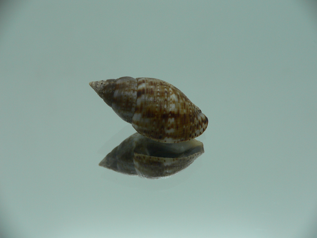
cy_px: 119
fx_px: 321
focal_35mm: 35
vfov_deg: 40.7
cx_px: 158
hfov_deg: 52.6
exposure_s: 1/60
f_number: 2.8
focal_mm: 4.6
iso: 80
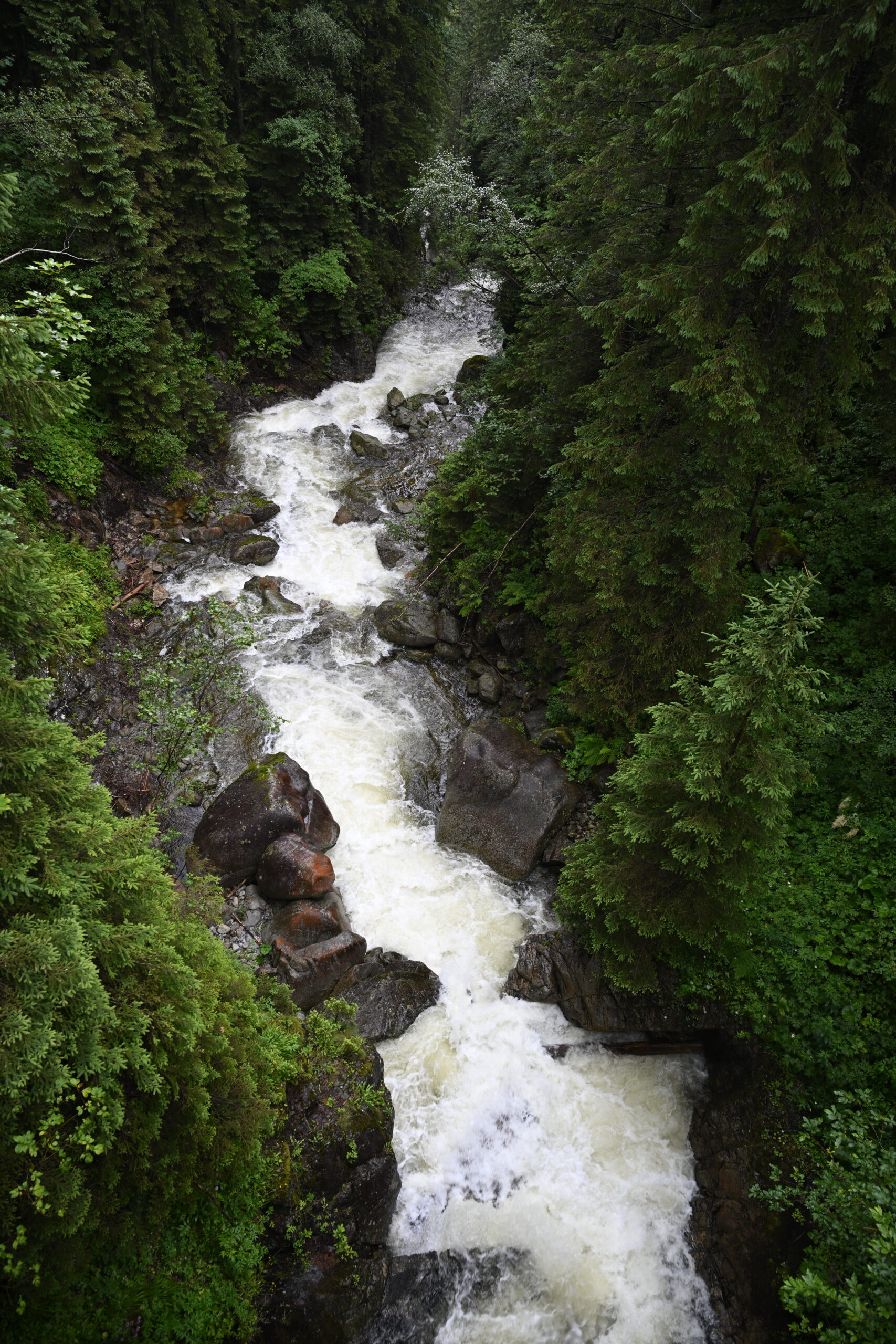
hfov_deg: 53.1
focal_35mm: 24
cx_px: 448
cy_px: 672
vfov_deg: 73.7
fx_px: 896
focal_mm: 24
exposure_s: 1/80
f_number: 4.5
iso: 100
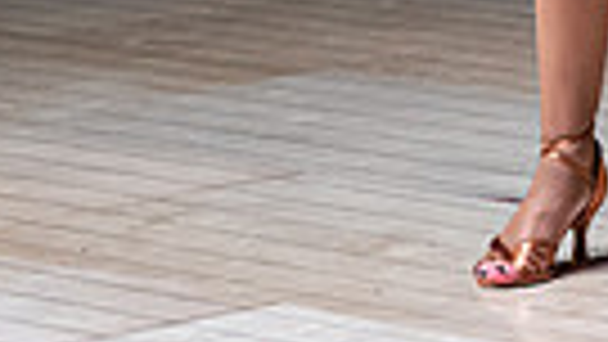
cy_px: -486
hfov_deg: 6.3
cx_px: 919
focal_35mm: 338
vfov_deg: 3.5
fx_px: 5450
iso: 3200
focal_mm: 75
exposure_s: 1/400
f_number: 3.5
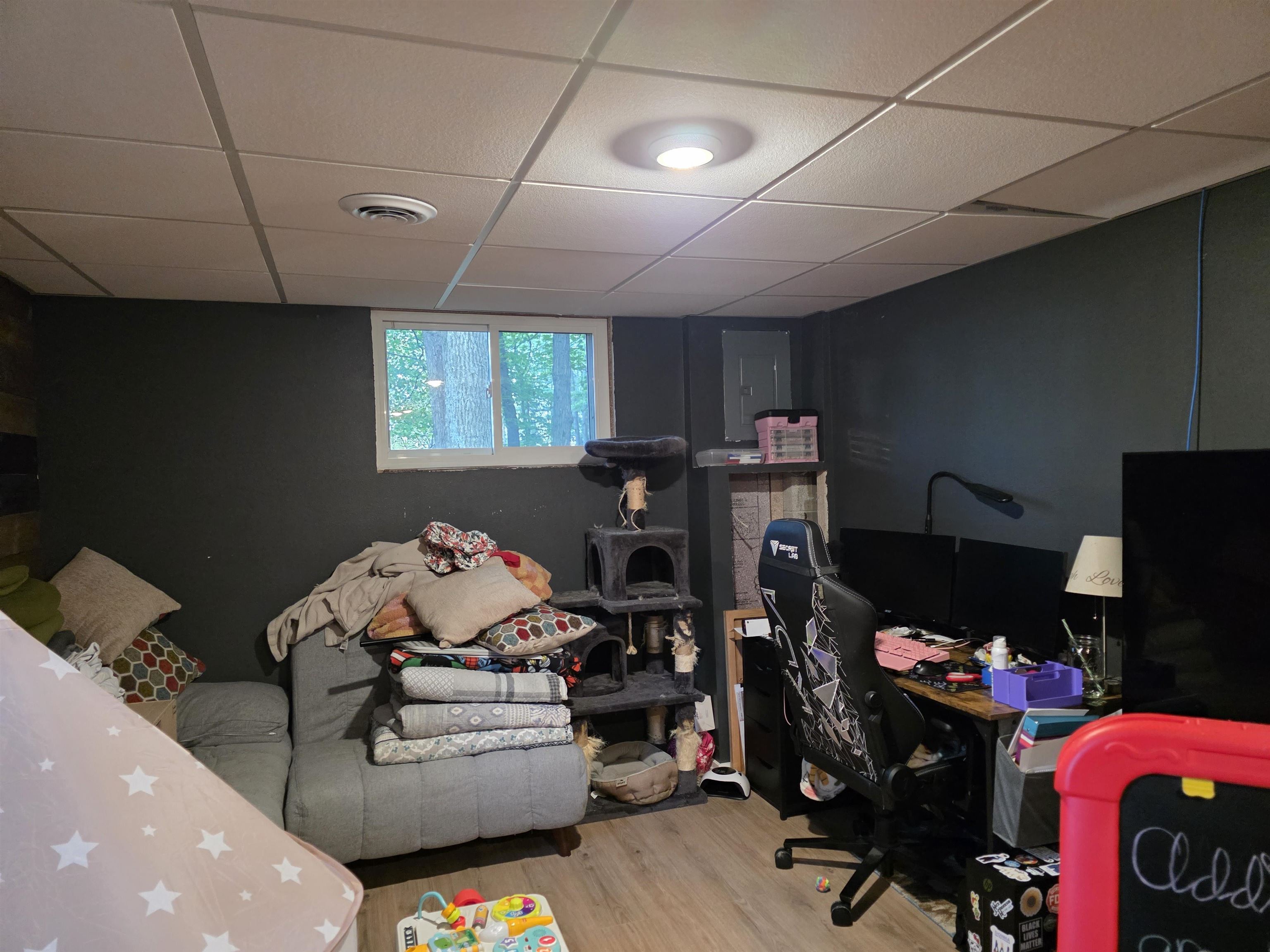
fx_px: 844
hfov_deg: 73.9
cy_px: 476
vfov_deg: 58.9
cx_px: 635
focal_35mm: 23
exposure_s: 1/120
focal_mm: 6.3
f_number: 1.7
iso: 1600
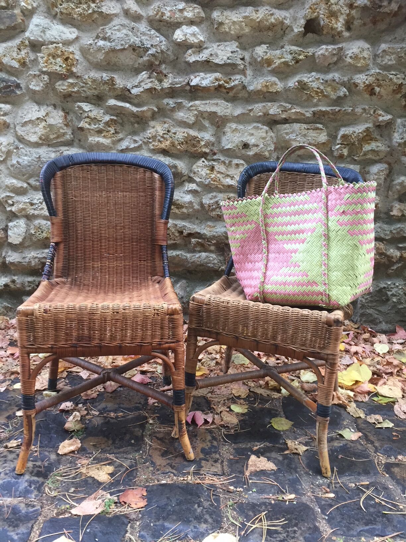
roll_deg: -0.2
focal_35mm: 29
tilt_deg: -11.0
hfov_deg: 48.2
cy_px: 271
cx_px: 203
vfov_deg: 61.7
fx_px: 454
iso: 100
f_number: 2.2
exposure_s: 1/33
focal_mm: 4.15
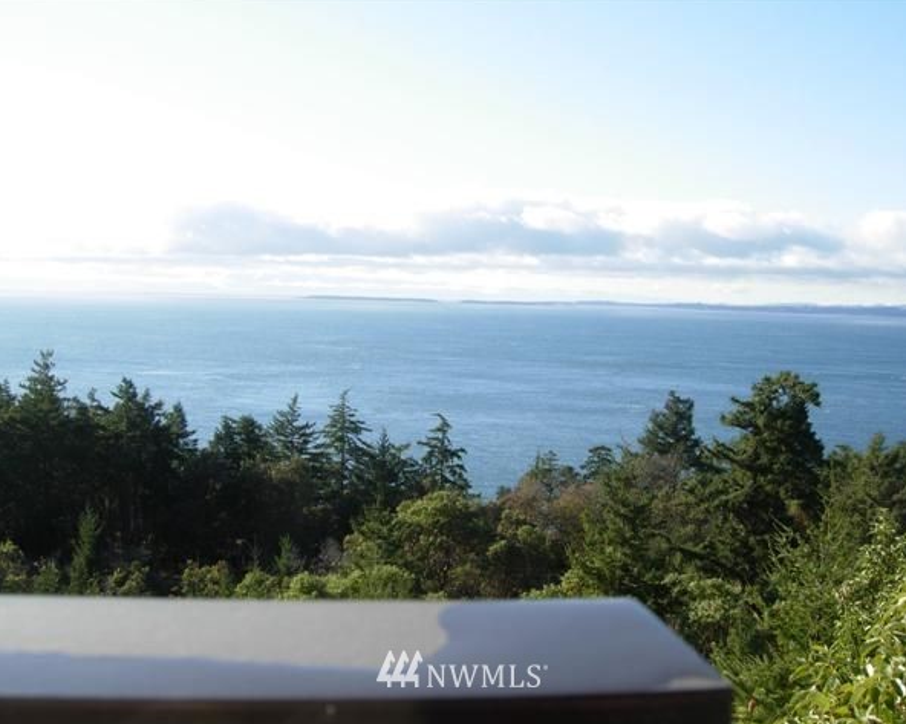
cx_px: 462
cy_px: 360
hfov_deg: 48.0
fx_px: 1018
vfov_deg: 39.1
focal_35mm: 38
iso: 50
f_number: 4.8
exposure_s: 1/222
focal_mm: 7.5
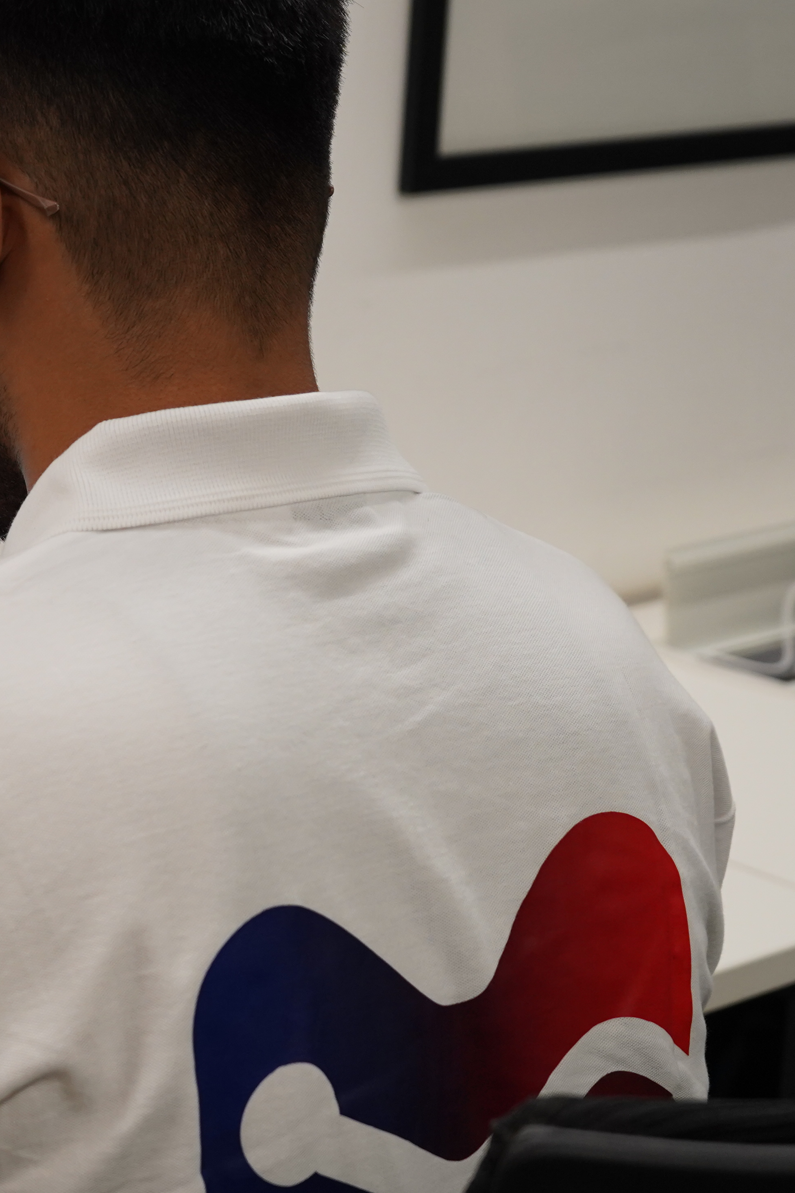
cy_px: 480
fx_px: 2914
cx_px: -20
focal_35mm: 88
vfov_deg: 23.1
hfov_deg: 15.2
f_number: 4.5
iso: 1250
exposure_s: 1/160
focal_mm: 43
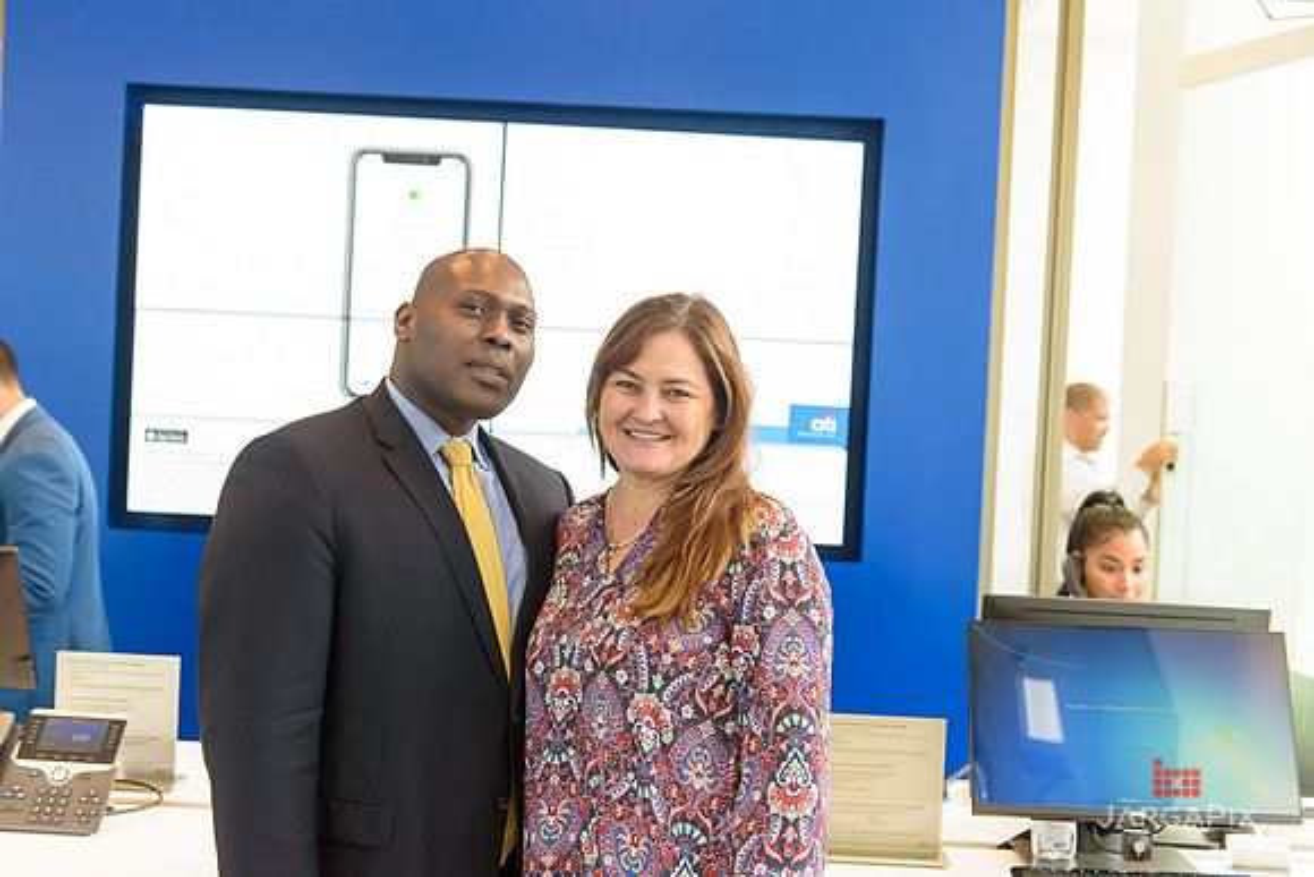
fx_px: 1643
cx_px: 657
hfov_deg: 43.6
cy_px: 438
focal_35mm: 45
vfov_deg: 29.9
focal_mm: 45
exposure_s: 1/125
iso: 1000
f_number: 3.2
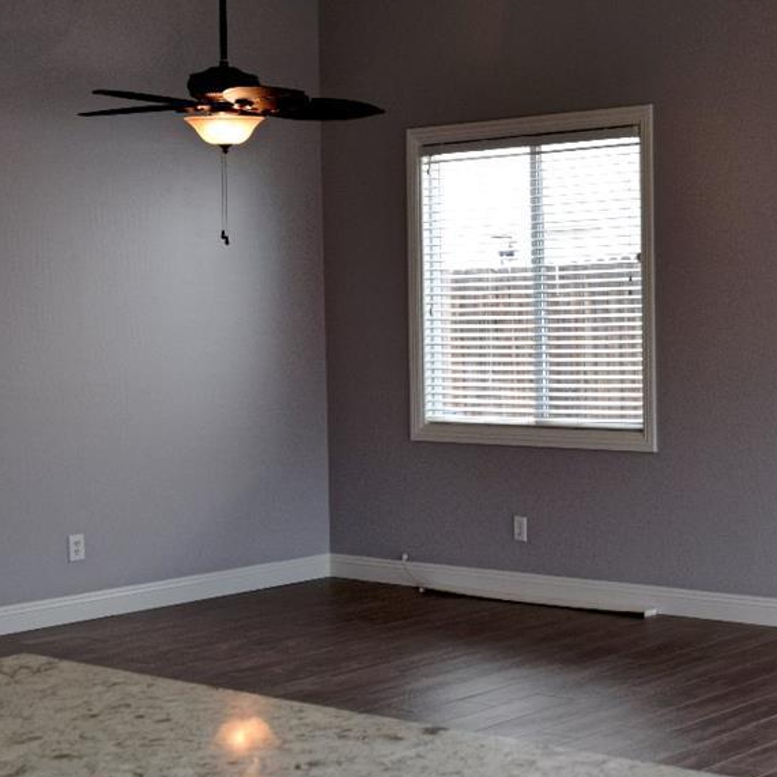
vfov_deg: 25.7
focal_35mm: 67
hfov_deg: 24.3
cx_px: 823
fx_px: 1701
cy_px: 343
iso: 400
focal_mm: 20
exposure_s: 1/125
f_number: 5.6
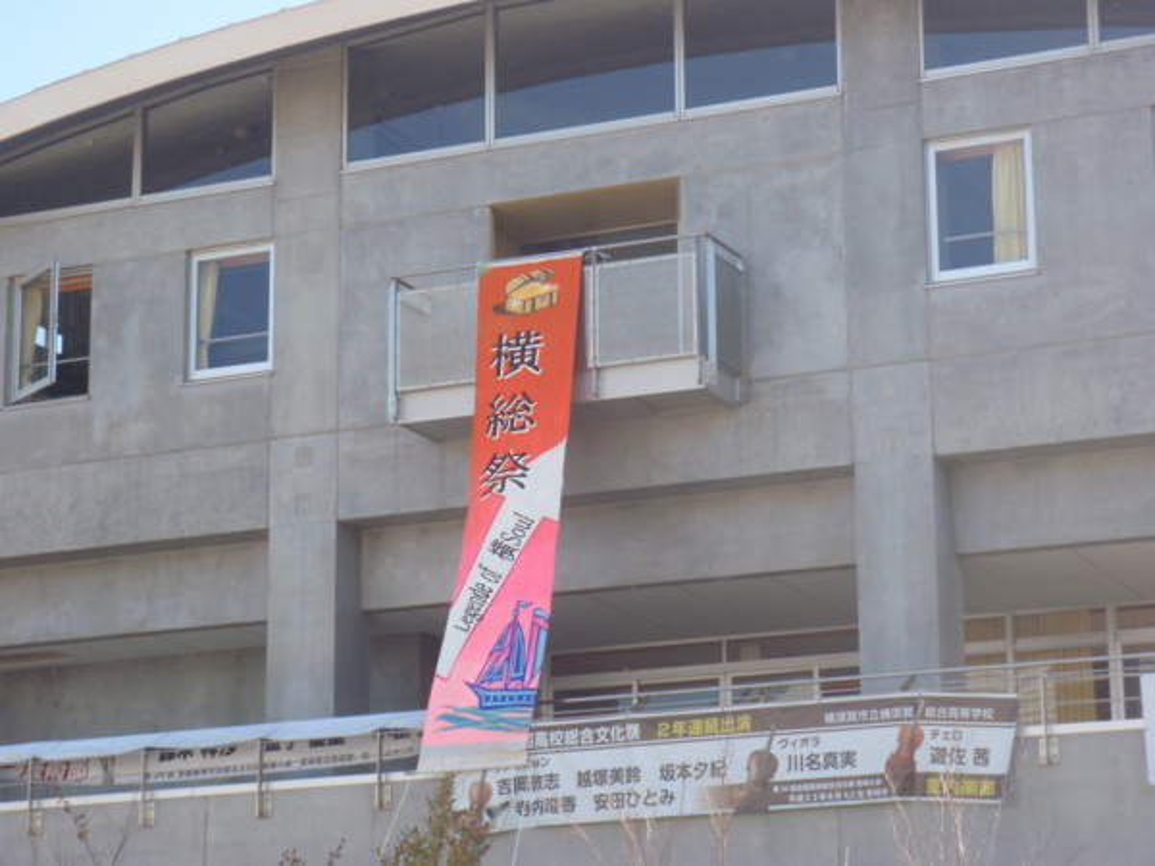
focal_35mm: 91
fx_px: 3036
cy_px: 433
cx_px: 578
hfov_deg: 21.5
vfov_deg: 16.2
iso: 125
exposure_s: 1/250
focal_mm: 16.25
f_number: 4.7
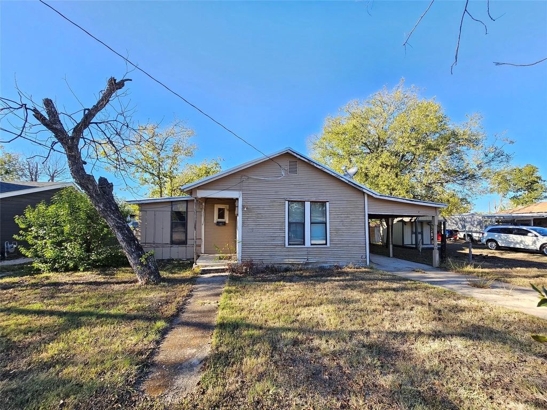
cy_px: 205
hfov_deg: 106.2
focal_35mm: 13
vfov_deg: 89.9
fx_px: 205
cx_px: 274
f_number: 2.2
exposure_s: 1/343
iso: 50
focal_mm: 2.2
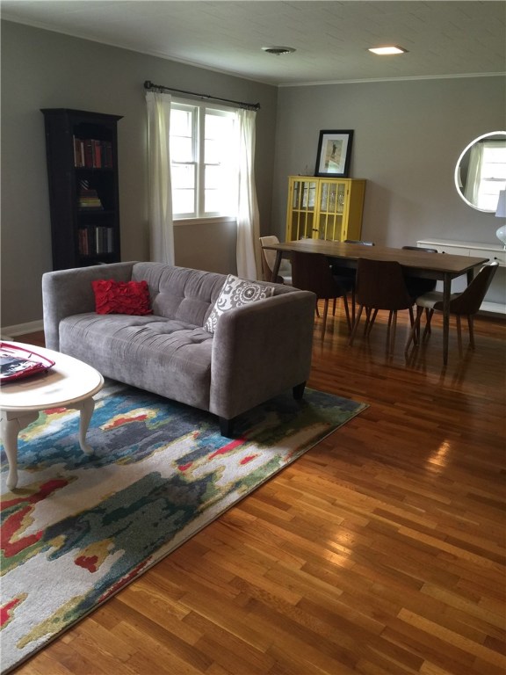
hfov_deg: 48.2
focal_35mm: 29
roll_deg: -2.7
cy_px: 338
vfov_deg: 61.7
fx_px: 565
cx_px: 253
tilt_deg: -14.7
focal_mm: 4.15
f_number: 2.2
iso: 50
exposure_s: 1/15
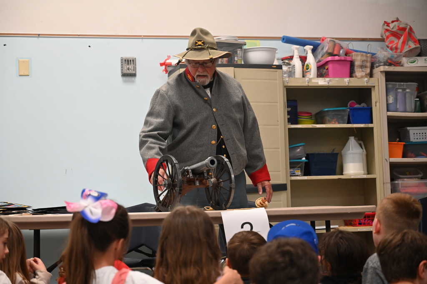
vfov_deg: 19.4
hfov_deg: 28.9
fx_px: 830
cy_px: 142
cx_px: 214
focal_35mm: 70
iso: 2800
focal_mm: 70
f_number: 4
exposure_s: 1/125
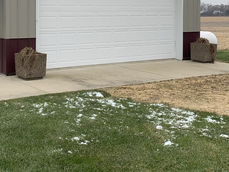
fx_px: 384
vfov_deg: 24.8
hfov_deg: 32.8
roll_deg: -0.6
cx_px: 69
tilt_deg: -0.4
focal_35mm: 58
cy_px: 33
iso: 25
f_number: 1.8
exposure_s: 1/1136
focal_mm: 4.25
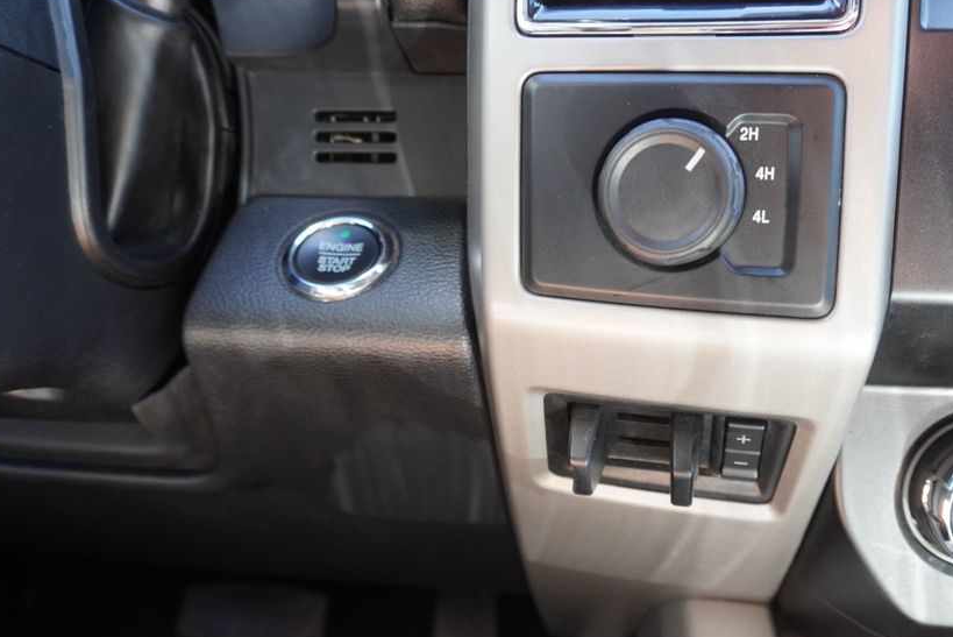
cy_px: 326
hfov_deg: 61.6
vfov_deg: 43.7
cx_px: 548
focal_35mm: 30
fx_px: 795
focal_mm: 16
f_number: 4
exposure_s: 1/60
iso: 640
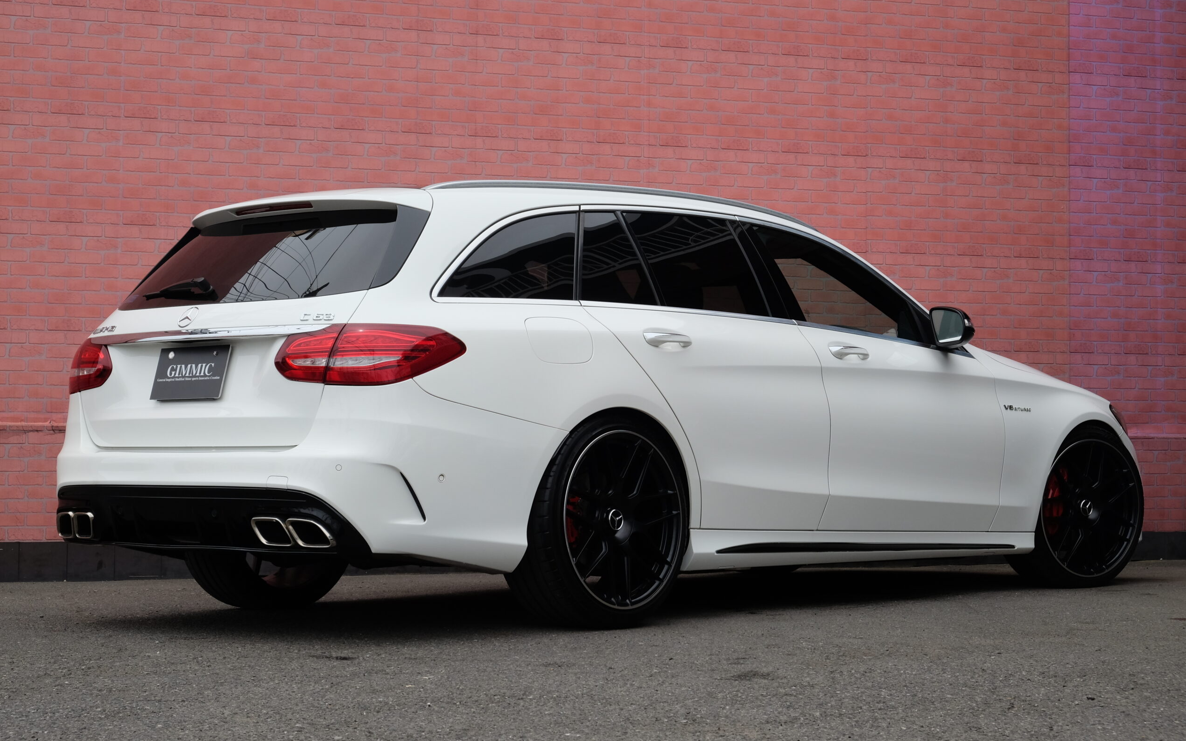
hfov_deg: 29.8
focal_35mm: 69
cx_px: 598
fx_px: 2230
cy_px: 378
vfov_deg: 18.9
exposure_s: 1/350
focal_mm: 44.4
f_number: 10
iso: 400
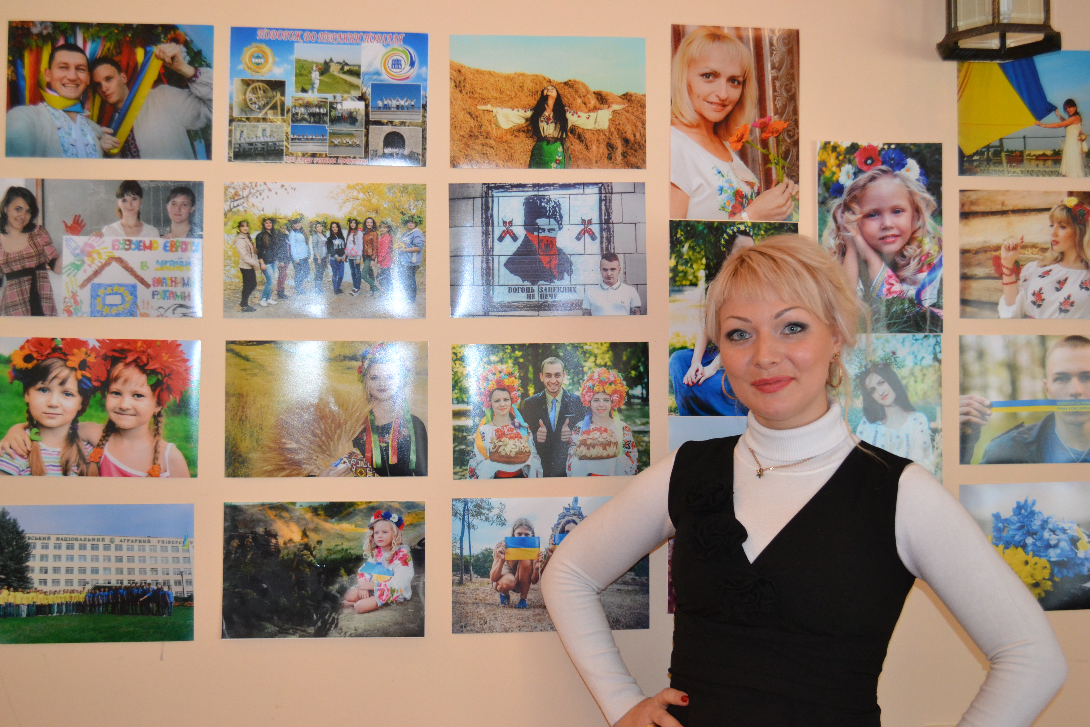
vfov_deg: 30.8
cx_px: 545
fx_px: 1317
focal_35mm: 44
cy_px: 364
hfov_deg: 45.0
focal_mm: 29
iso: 1600
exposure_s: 1/60
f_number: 4.5
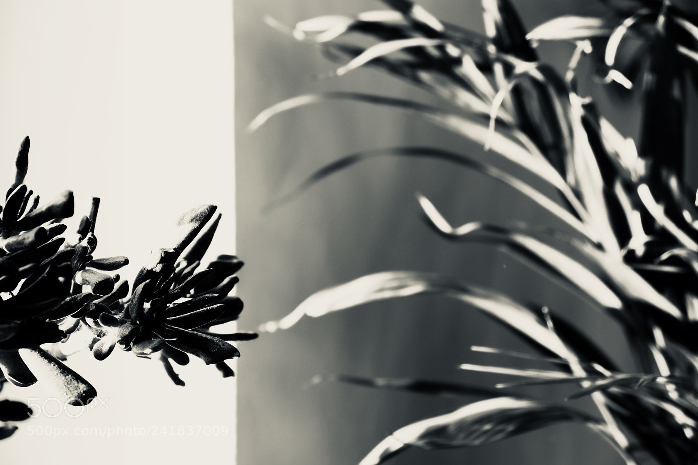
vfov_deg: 16.4
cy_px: 232
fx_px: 1609
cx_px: 349
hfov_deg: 24.5
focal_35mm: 83
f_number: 4.5
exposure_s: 1/60
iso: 200
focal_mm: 55
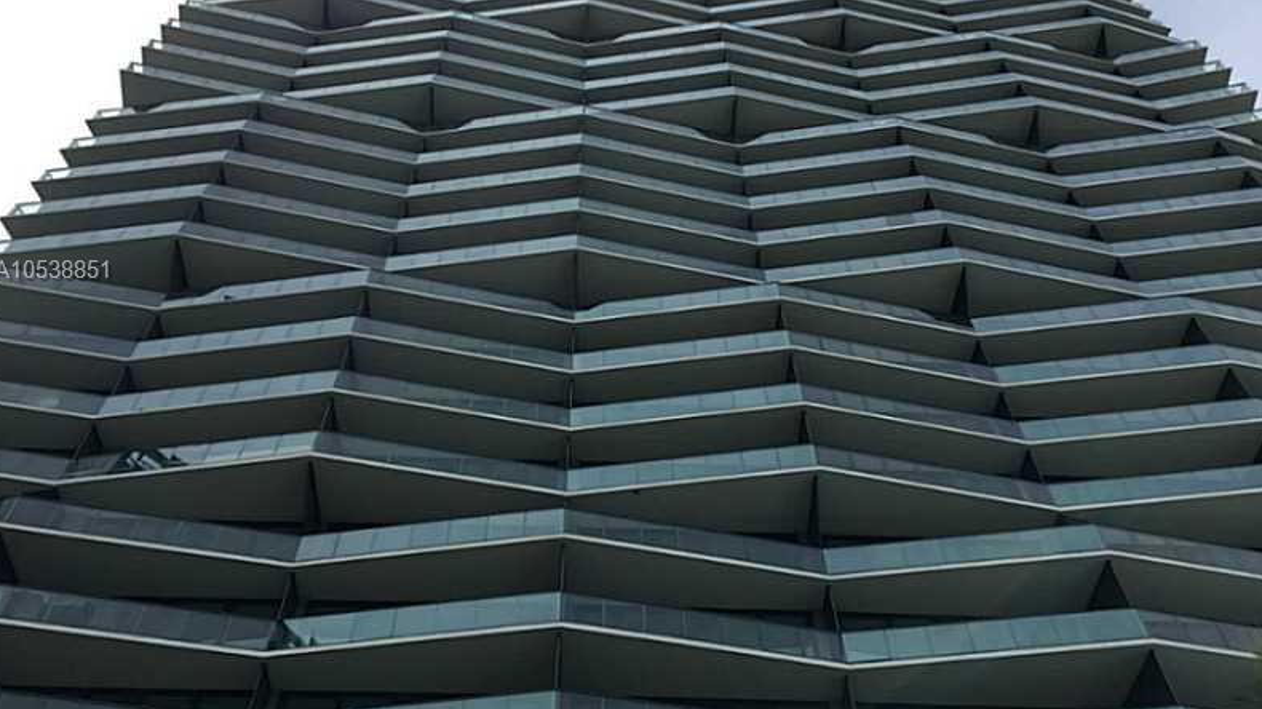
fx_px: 1071
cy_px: 273
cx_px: 628
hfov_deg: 61.0
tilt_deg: +55.8
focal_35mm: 32
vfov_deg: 36.5
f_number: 2.2
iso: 32
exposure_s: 1/2639
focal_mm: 4.15
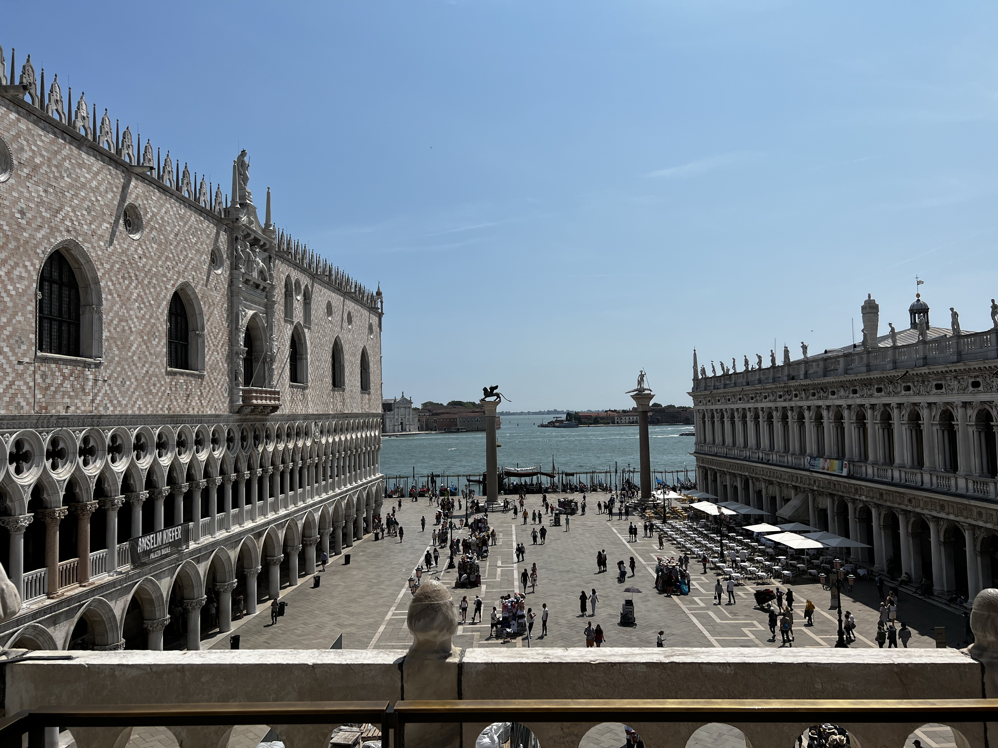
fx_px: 750
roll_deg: +1.3
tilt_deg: +2.9
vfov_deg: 53.1
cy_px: 374
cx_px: 499
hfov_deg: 67.3
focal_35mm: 26
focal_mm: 5.7
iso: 50
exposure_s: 1/10309
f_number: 1.5
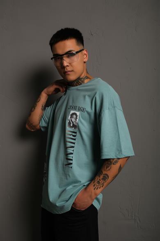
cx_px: 80
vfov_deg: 54.4
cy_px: 120
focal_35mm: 35
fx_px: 233
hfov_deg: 37.9
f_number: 5
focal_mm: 23.3
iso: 160
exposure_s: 1/160
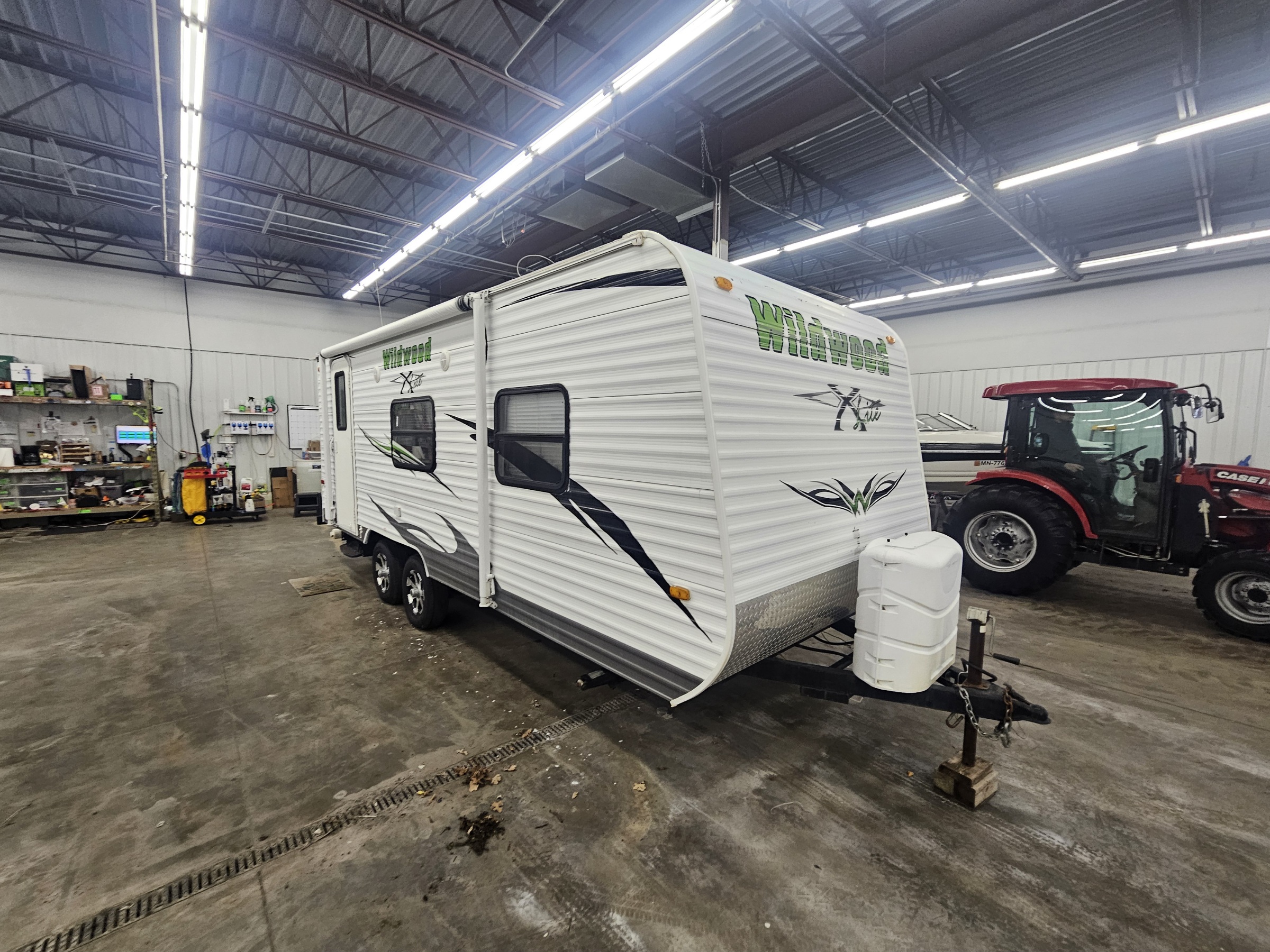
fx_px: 477
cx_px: 635
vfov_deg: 89.9
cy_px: 476
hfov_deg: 106.2
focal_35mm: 13
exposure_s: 1/60.2
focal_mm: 2.2
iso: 125
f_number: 2.2
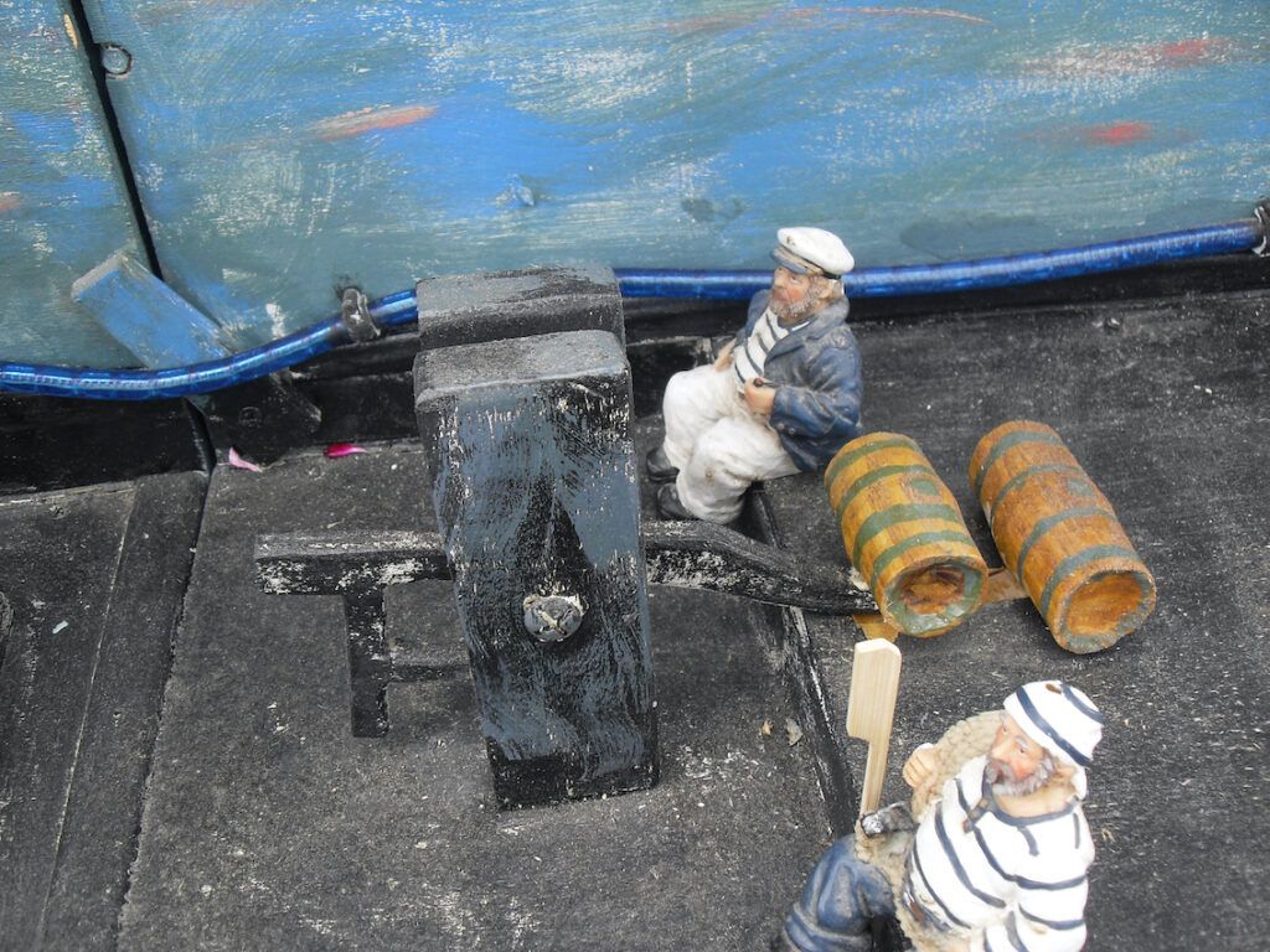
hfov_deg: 50.1
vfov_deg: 38.7
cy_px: 476
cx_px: 635
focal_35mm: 37
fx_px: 1357
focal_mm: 6.3
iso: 80
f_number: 2.8
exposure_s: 1/125
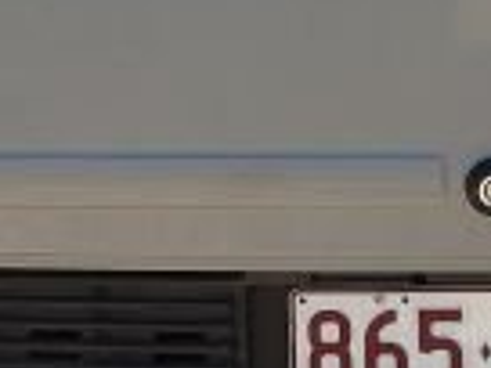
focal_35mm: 141
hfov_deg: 13.8
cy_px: -4
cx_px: 516
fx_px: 2000
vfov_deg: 10.4
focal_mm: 4.3
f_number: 3.3
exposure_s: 1/500
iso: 100
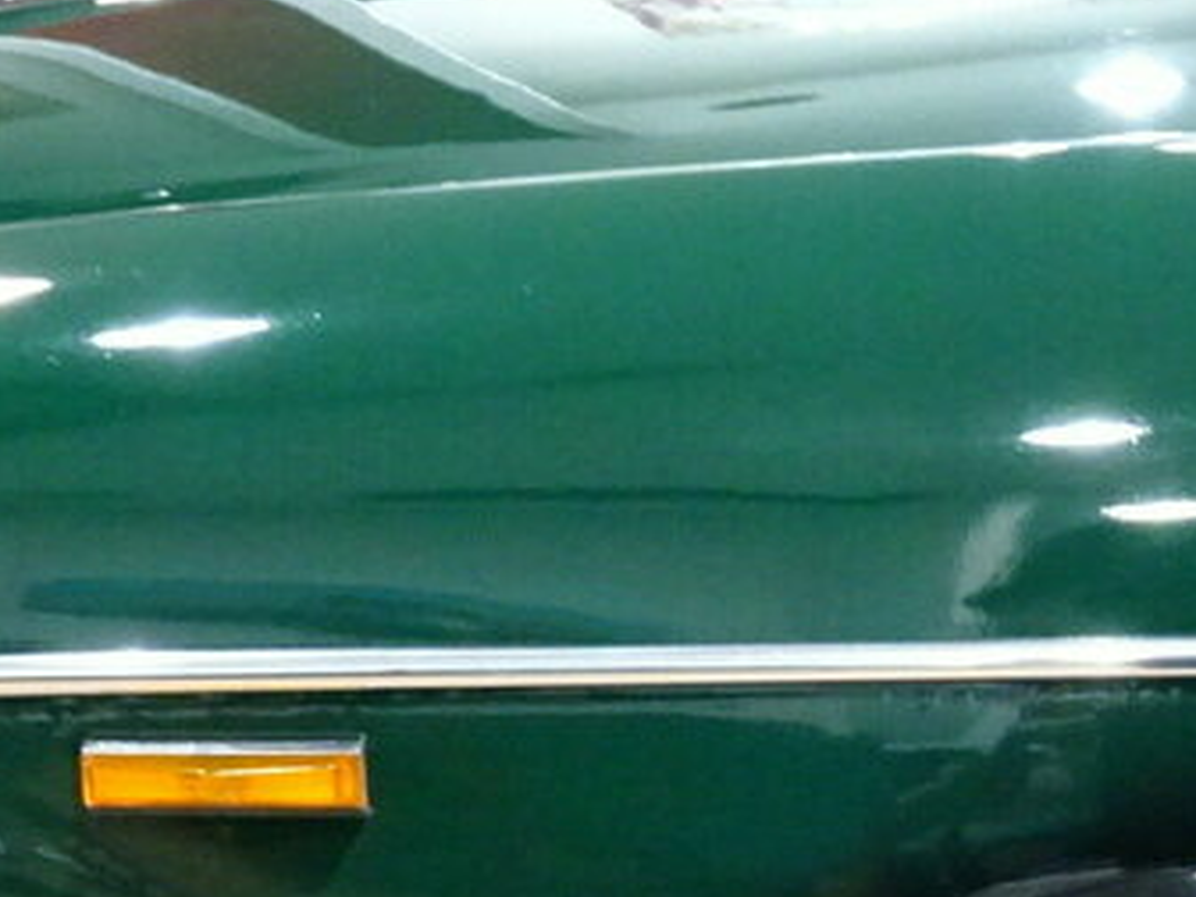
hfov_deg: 16.2
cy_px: 1089
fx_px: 4077
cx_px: 1324
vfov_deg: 12.3
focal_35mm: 118
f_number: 4
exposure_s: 1/8
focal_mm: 5.61
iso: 800
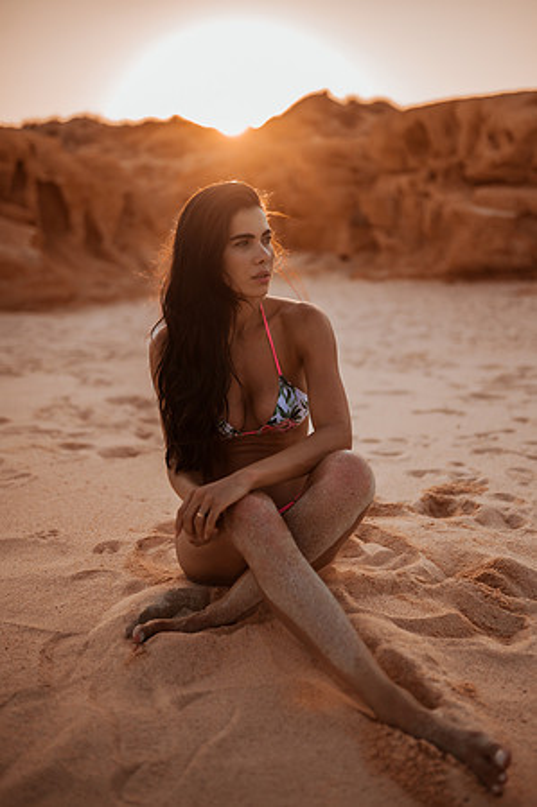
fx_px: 785
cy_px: 404
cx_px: 268
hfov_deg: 37.8
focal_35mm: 35
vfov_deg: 54.5
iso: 50
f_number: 1.4
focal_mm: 35
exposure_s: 1/3200
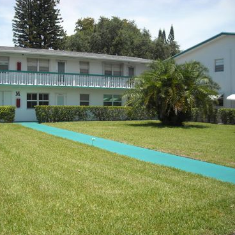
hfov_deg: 39.6
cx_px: 79
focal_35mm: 42
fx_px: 323
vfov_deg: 40.0
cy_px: 118
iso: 67
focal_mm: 5.7
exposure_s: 1/250
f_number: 5.6
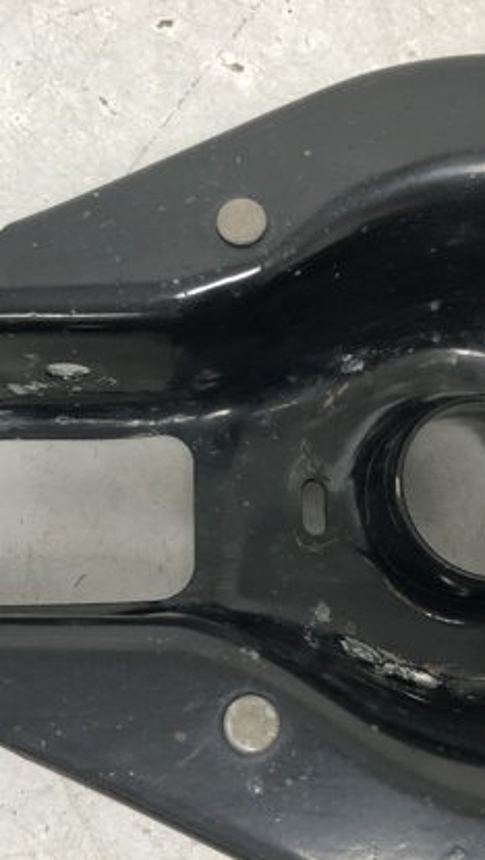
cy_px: 441
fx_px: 1073
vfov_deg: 43.7
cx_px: 216
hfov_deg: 25.5
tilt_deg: -75.9
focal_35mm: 47
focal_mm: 4
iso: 50
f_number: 1.8
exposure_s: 1/17
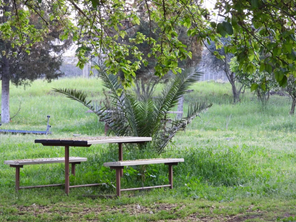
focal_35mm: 212
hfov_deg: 9.3
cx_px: 136
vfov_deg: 7.0
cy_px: 106
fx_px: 1812
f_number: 4.5
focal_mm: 33.2
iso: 450
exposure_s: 1/60
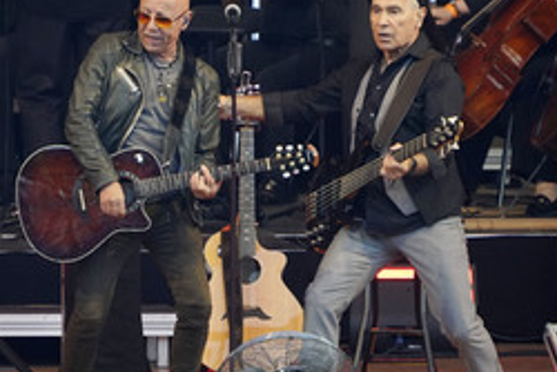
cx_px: 88
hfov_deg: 1.9
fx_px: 16734
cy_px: 145
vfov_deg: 1.3
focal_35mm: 1081
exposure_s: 1/500
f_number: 6.3
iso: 2500
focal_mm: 600
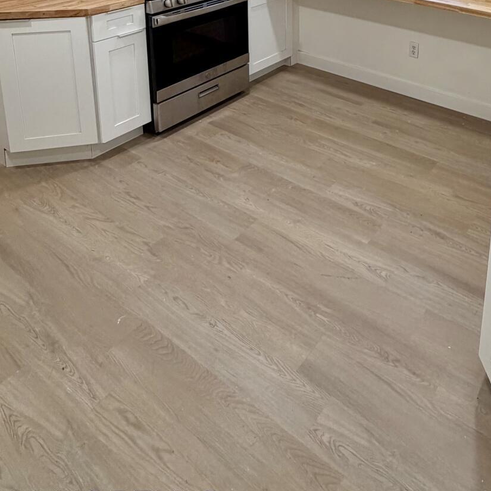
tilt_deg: -10.4
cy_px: -36
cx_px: 389
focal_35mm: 30
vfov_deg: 43.3
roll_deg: -2.9
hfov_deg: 50.9
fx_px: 481
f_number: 2.2
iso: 200
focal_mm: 2.22
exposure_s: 1/120
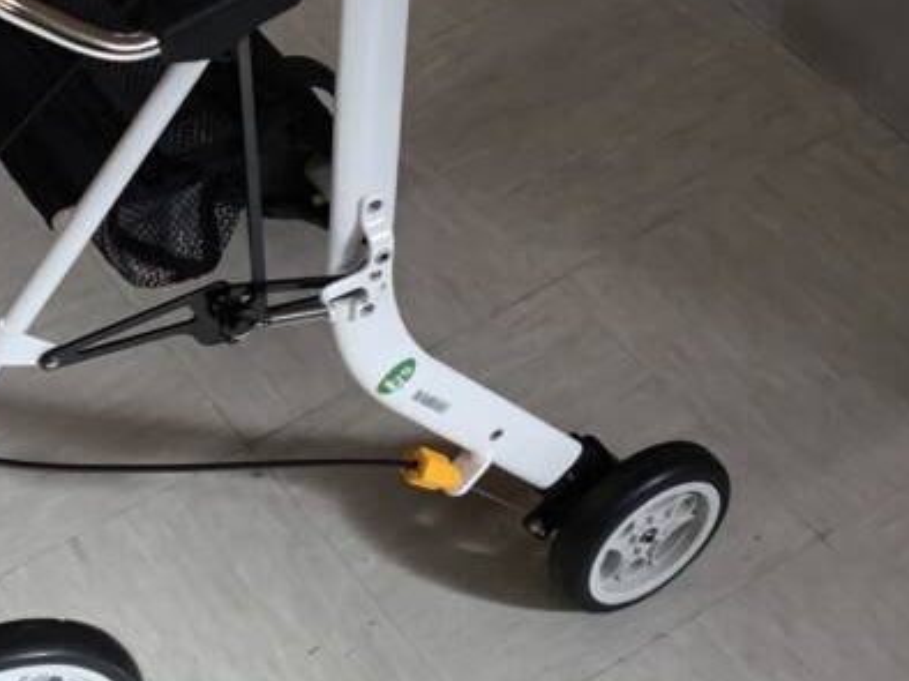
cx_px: 157
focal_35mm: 63
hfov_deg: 29.9
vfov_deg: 22.7
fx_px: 1653
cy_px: 83
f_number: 2.4
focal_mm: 3.3
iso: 32
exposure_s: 1/60
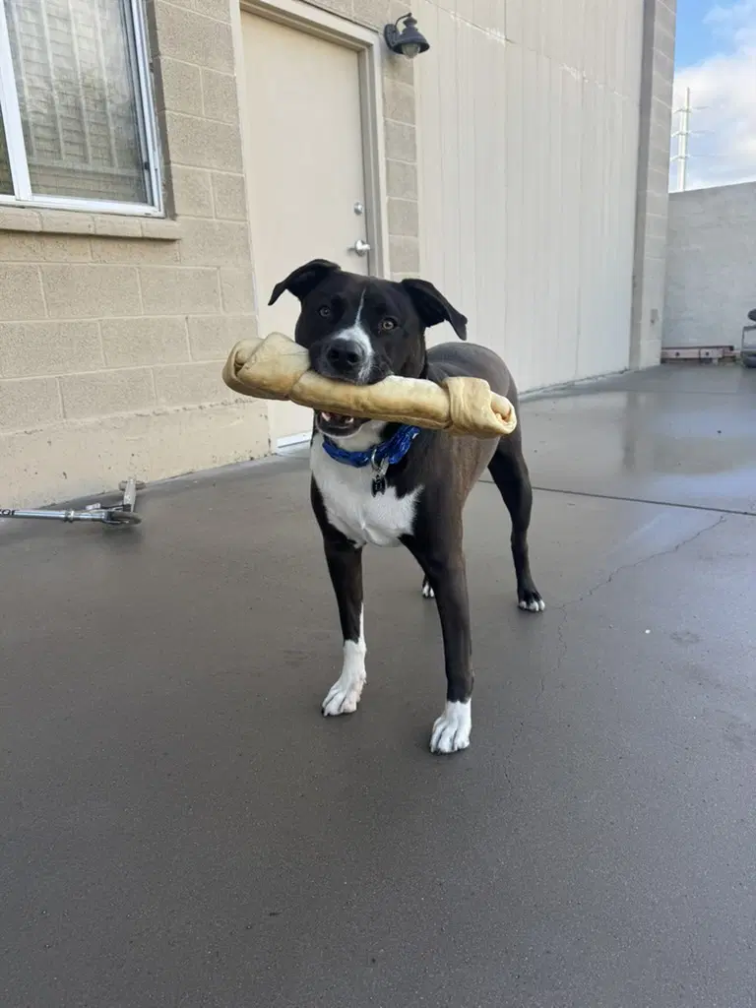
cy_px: 504
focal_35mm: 24
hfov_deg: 56.8
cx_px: 378
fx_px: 699
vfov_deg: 71.6
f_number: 1.78
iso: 80
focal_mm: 6.76
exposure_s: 1/527
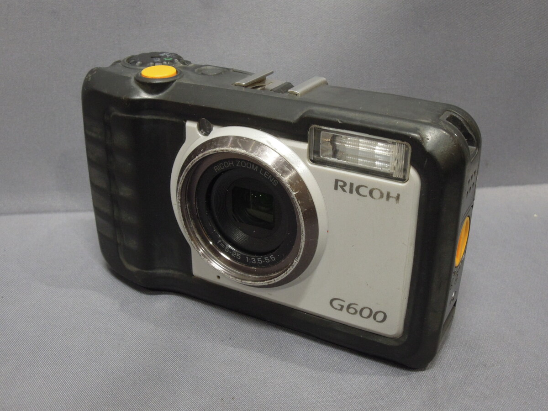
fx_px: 712
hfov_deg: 42.1
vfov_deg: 32.2
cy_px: 206
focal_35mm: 45
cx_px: 274
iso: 400
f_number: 6.3
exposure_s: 1/13
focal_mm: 8.1
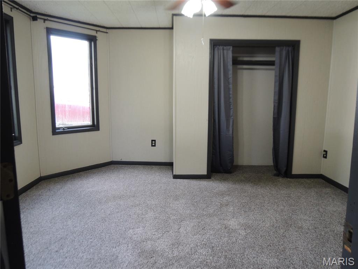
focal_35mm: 24
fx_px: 248
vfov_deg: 56.8
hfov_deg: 71.6
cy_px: 134
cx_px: 179
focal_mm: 4.3
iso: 250
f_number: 2.8
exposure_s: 1/30
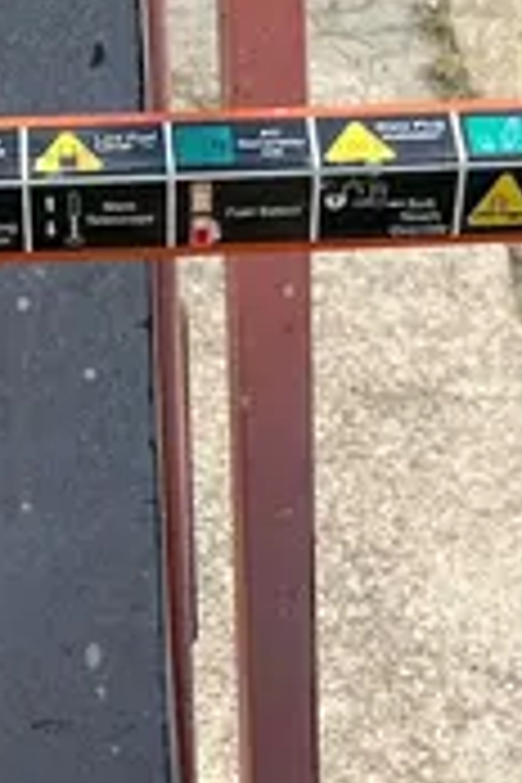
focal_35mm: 114
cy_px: 758
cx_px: 126
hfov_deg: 12.0
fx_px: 2479
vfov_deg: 17.6
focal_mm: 5.1
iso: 50
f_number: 1.6
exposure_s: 1/3876
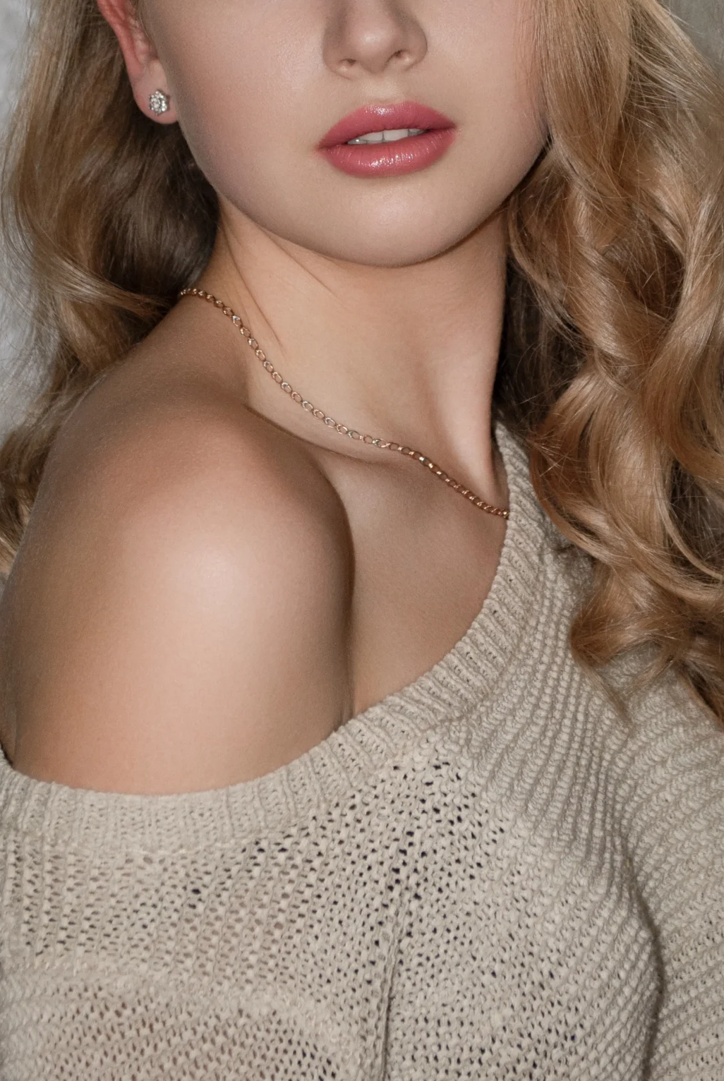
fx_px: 4145
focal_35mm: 138
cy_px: 411
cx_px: 404
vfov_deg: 14.8
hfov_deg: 10.0
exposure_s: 1/60
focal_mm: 55
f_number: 5.6
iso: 200
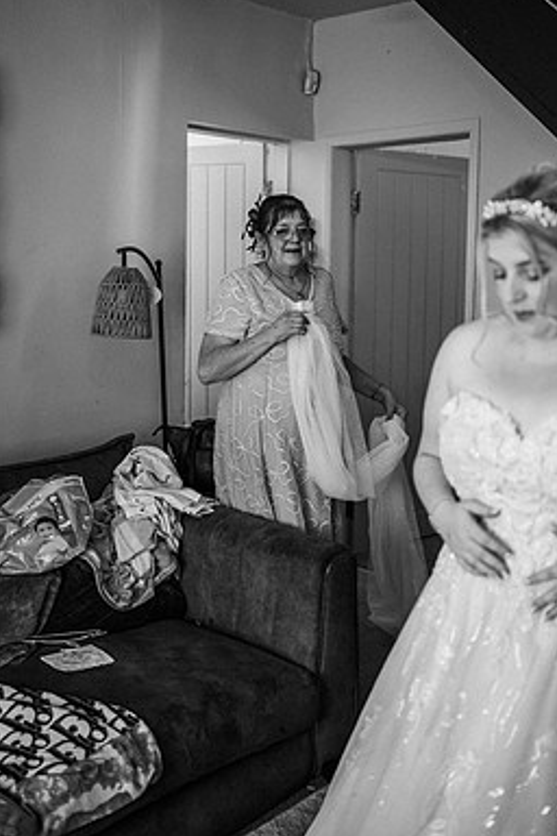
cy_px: 353
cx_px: 318
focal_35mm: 41
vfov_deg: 47.2
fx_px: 951
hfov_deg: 32.6
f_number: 1.8
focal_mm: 35
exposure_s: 1/250
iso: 800
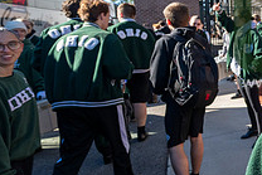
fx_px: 284
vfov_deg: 33.4
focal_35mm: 39
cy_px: 38
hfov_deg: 35.9
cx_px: 329
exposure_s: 1/2000
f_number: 5
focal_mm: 14
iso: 1250
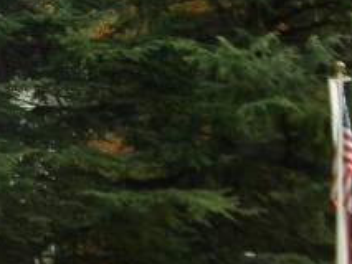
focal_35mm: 240
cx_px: -165
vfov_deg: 6.2
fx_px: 2442
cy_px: 124
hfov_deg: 8.1
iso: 80
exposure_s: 1/75.6
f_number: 4.1
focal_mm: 10.1
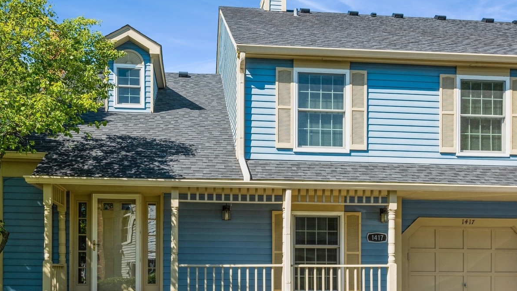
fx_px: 590
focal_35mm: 43
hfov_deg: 47.3
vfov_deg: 27.7
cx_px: 247
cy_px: 178
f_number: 8
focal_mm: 30
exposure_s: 1/500
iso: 400
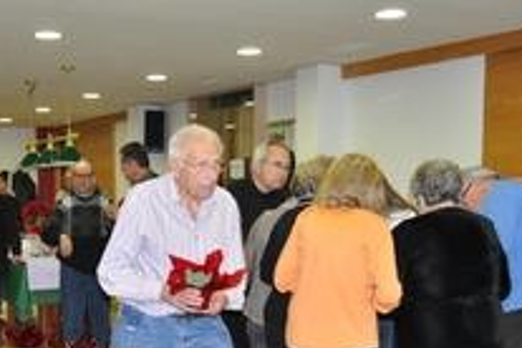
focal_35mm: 58
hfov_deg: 34.3
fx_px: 841
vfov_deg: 22.7
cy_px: 328
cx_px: 197
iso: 800
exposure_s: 1/60
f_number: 3.8
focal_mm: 20
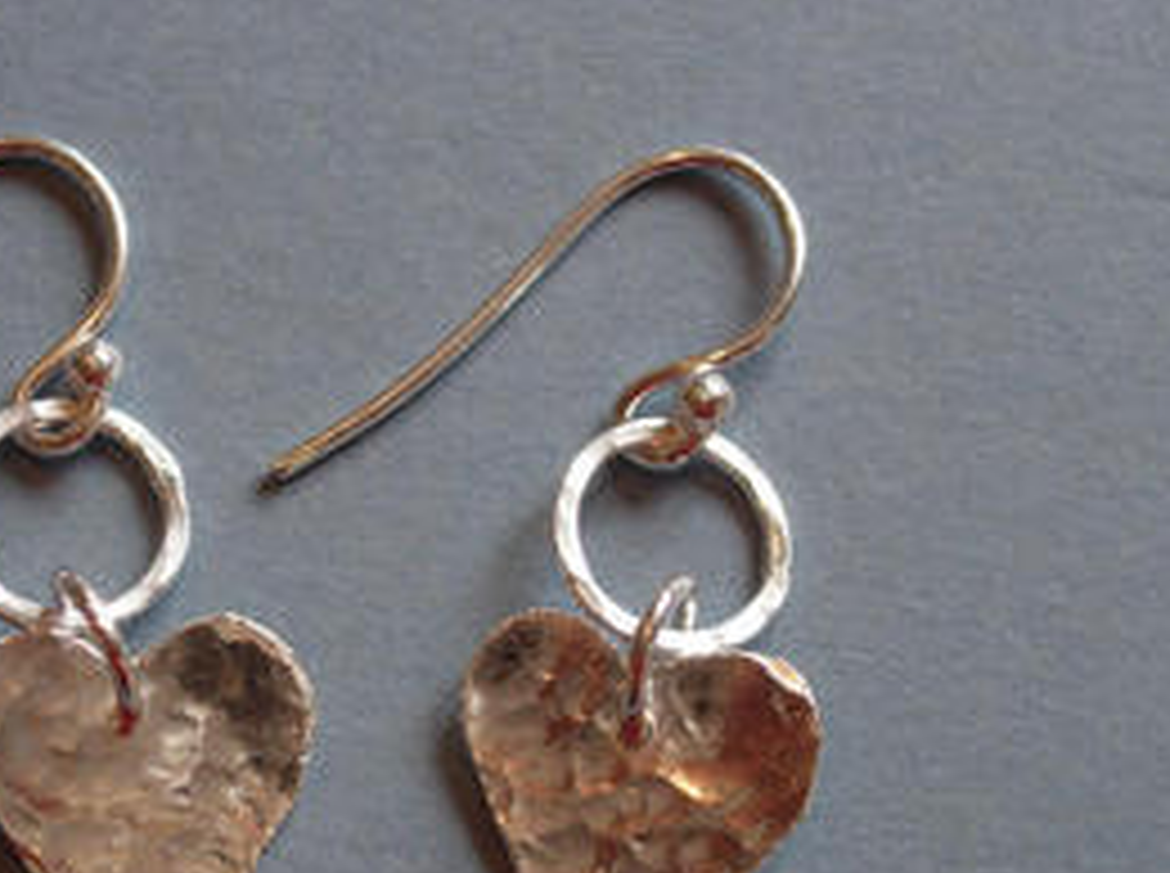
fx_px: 3880
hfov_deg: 17.1
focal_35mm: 115
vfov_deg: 12.8
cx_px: 398
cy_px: 657
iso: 64
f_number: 3.7
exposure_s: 1/58.6
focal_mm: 14.9
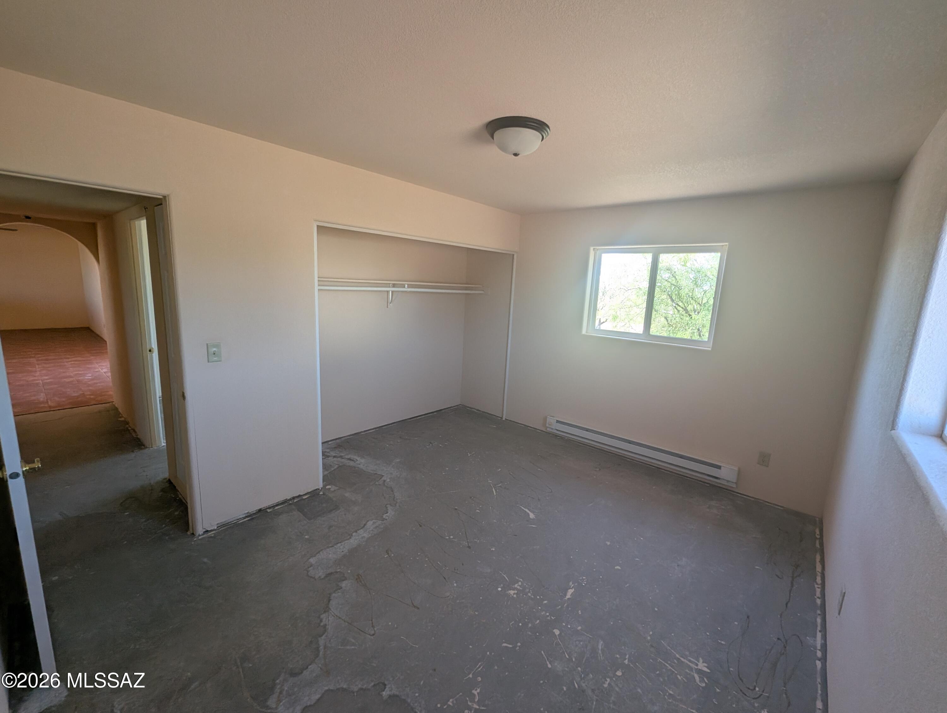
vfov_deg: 90.0
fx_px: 356
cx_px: 474
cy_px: 356
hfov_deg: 106.1
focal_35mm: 13
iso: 48
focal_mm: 1.95
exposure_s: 1/70.1
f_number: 2.2
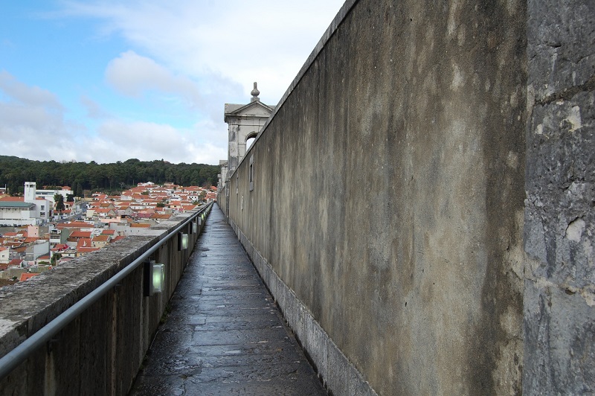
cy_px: 198
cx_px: 298
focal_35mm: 34
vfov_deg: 38.3
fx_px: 570
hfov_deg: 55.1
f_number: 8
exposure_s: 1/250
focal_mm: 23
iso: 200
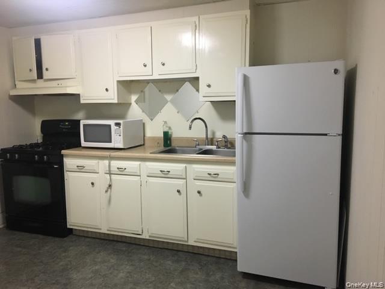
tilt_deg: -6.2
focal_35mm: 29
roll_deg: +1.7
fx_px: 323
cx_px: 192
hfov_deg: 61.7
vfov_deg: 48.2
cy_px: 144
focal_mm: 4.15
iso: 200
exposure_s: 1/24
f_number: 2.2
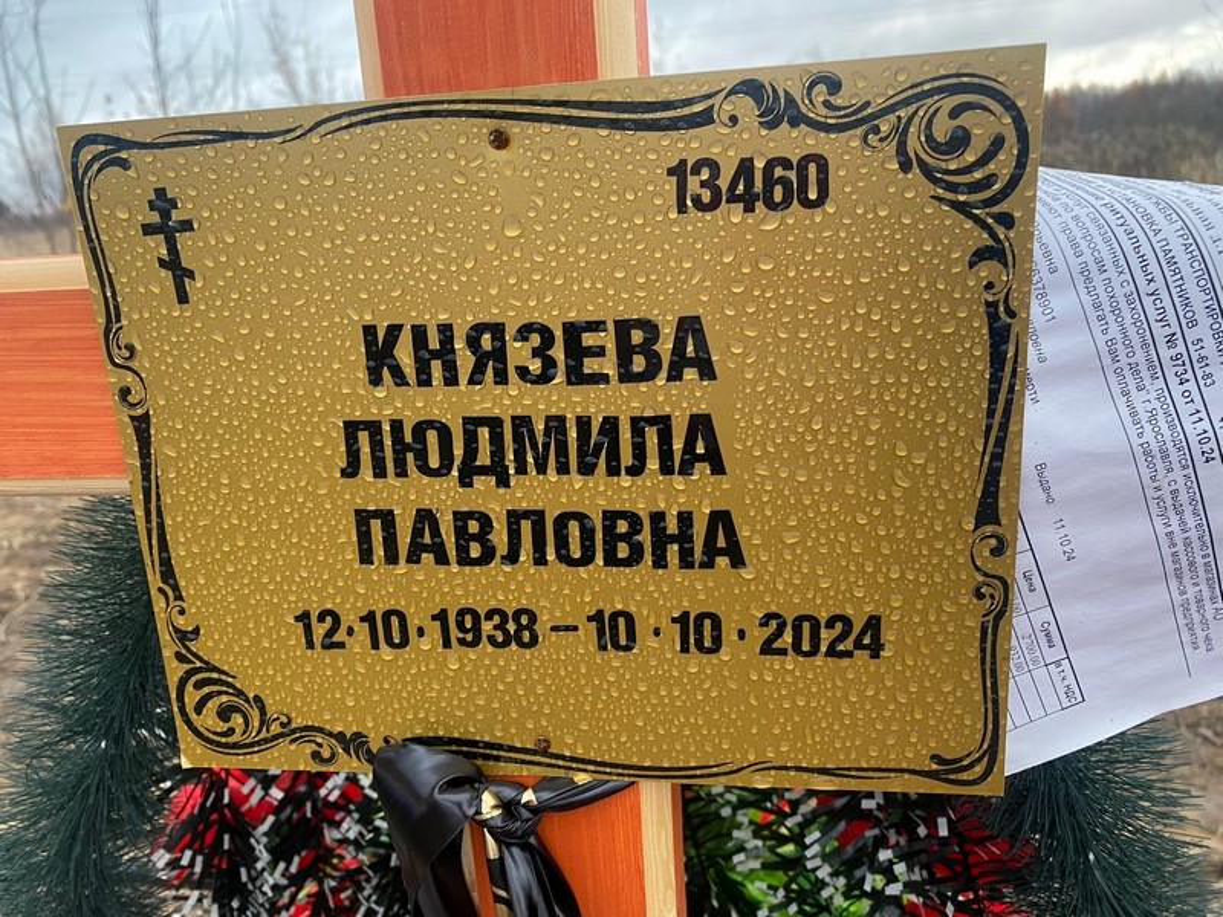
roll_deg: +3.6
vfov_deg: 53.1
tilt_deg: -16.8
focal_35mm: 26
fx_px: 919
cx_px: 612
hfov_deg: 67.3
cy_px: 458
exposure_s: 1/92
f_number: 1.8
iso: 125
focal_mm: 4.25
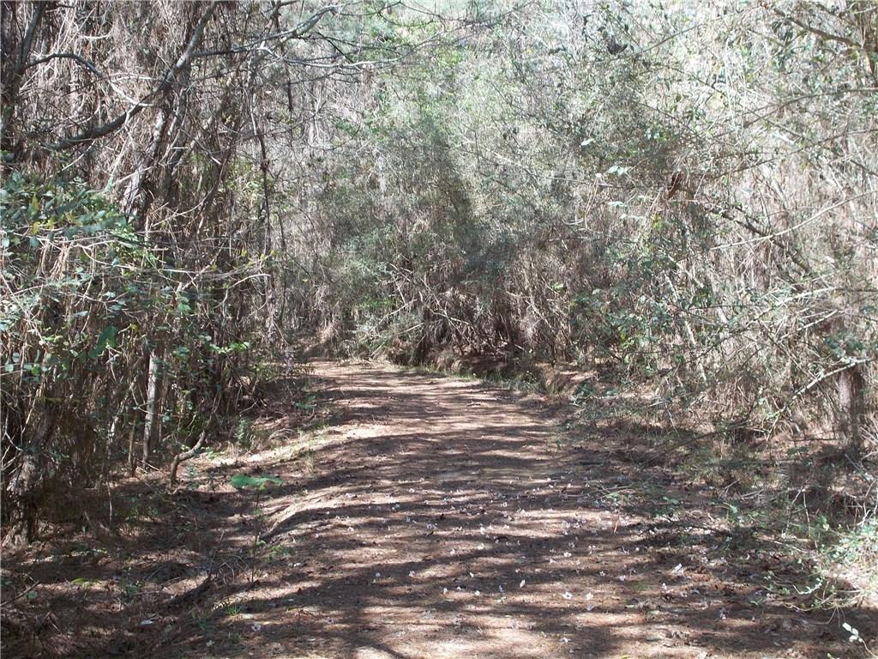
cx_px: 439
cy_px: 330
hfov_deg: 29.4
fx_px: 1674
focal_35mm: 66
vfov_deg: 22.3
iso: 125
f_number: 5.3
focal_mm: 11.8
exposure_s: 1/60
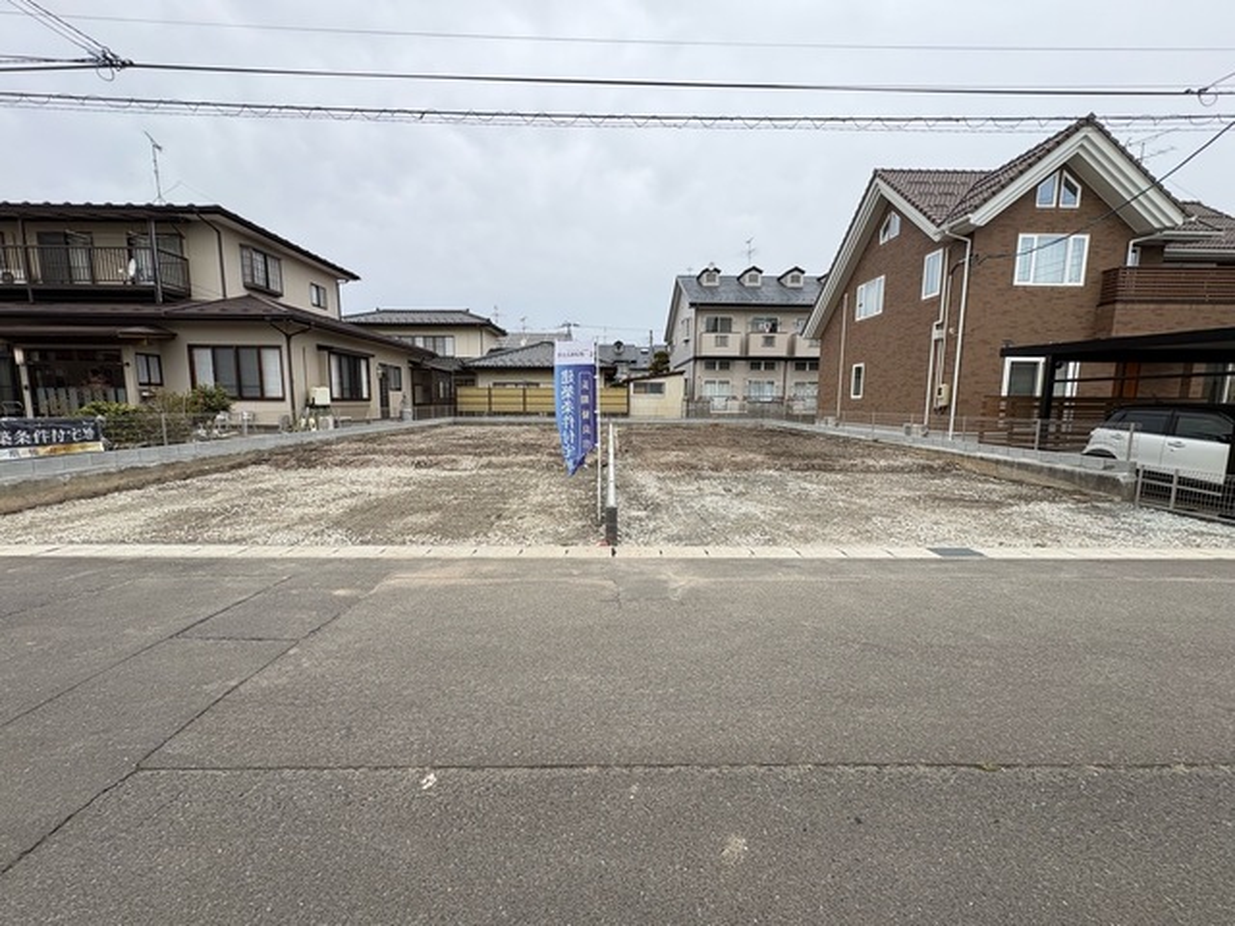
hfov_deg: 102.1
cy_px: 463
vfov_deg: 85.7
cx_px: 618
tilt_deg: -6.1
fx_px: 499
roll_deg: -1.2
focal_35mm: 14
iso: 50
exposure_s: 1/1143
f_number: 2.2
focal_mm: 2.22
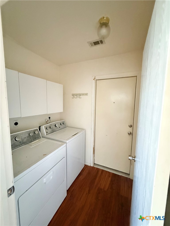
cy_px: 113
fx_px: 92
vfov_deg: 102.1
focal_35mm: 14
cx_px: 85
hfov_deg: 85.7
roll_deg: -0.9
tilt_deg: -7.2
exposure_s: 1/60
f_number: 2.2
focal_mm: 2.22
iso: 1250
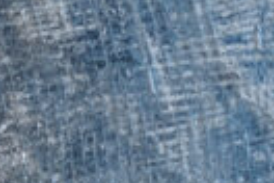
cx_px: -426
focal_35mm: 308
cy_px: 512
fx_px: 2344
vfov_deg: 4.3
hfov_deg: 6.3
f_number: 2
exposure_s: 1/52
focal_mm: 35
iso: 250
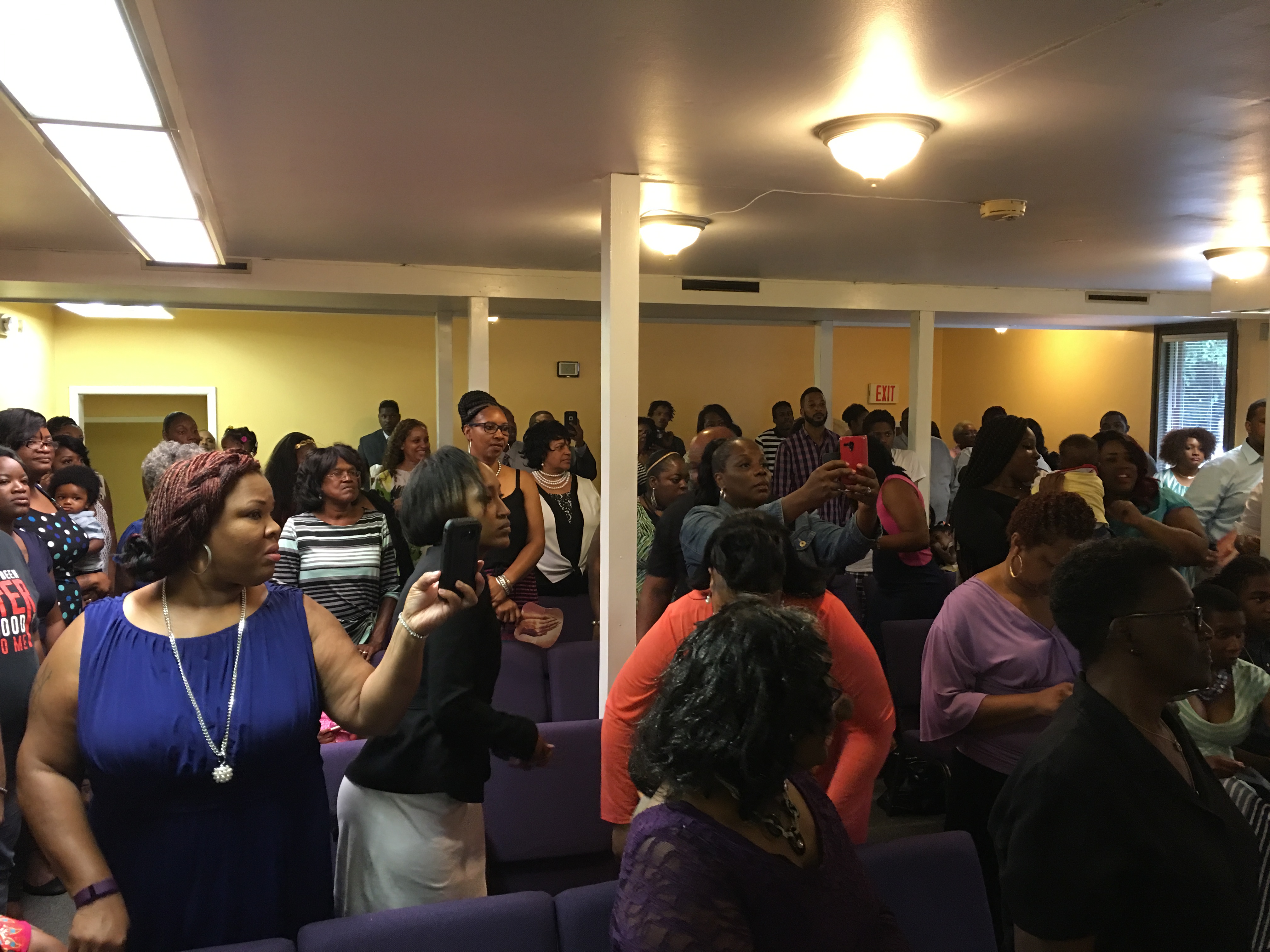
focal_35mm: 29
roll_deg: -0.3
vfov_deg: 48.2
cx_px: 635
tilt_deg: -3.2
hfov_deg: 61.7
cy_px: 476
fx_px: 1064
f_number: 2.2
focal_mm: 4.15
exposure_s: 1/10
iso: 80
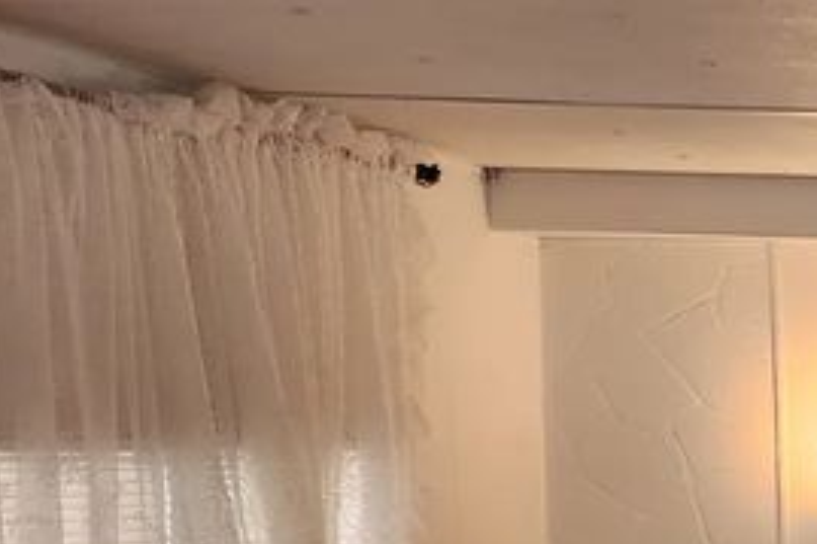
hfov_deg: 18.1
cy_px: 577
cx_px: 1440
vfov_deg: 14.7
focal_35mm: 91
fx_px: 2064
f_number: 1.8
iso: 125
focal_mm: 6.4
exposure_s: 1/120
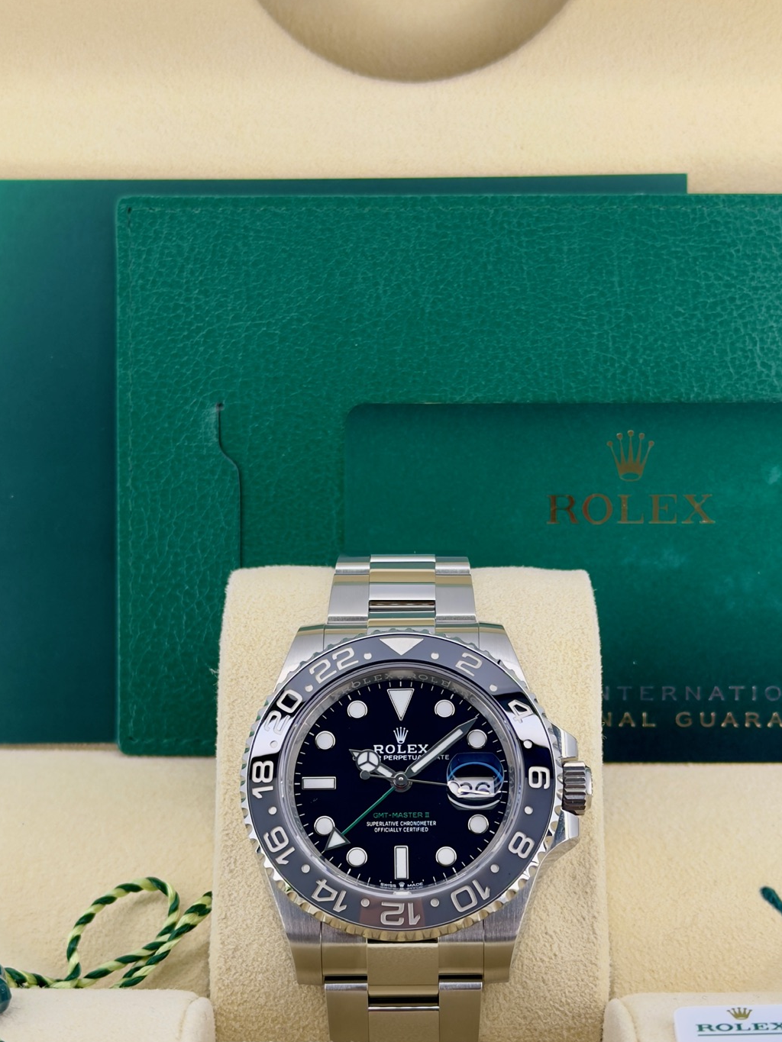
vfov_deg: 26.9
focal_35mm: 72
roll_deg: -0.4
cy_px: 663
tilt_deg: -20.0
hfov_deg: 20.4
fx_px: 2168
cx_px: 413
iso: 50
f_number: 1.78
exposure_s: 1/116
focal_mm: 6.76
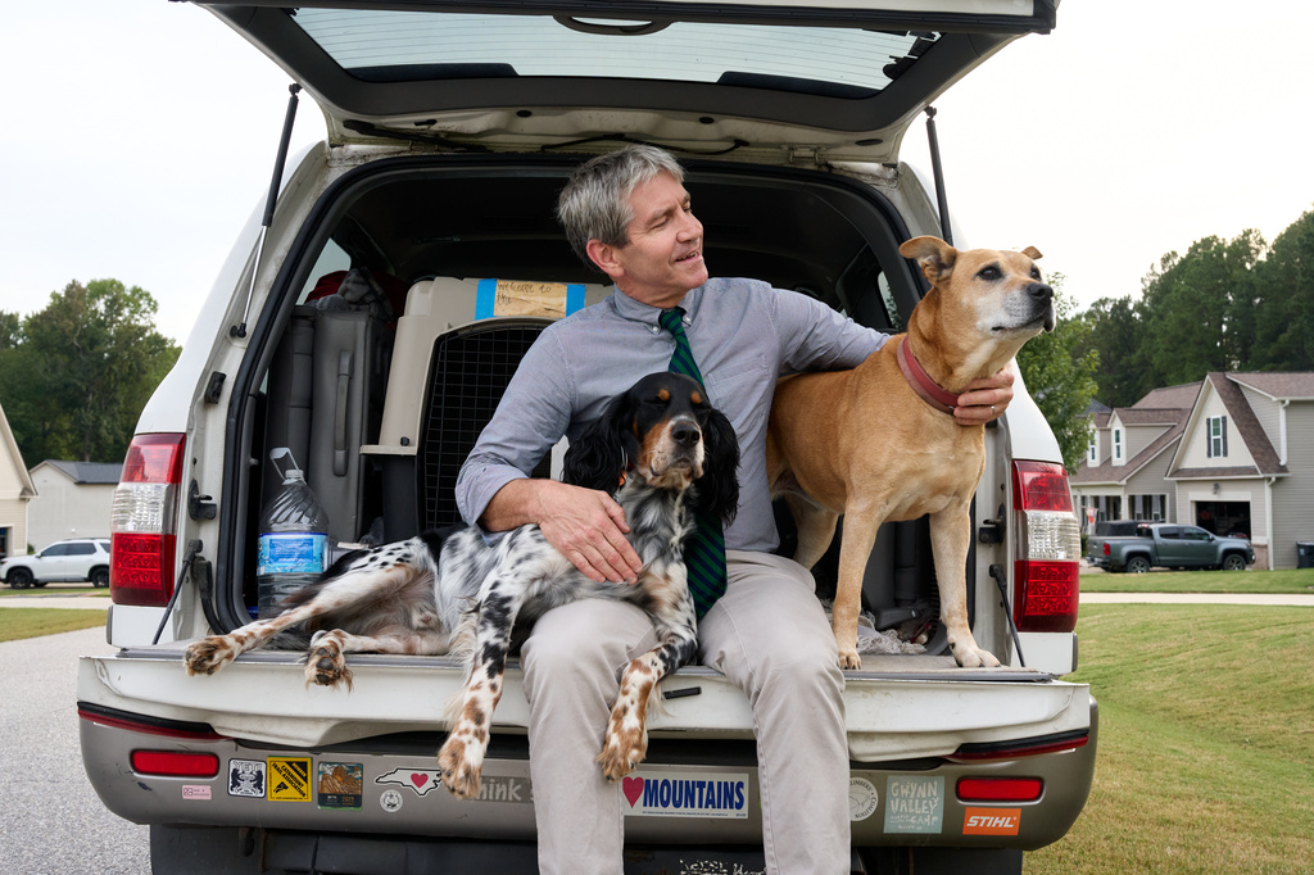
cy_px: 438
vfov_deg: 35.9
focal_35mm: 37
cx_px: 657
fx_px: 1350
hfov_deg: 51.9
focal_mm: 37
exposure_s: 1/250
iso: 800
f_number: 8
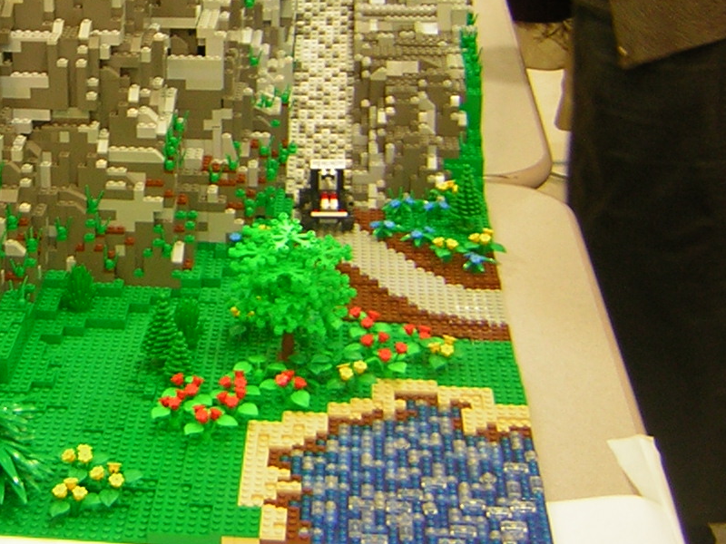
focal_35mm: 72
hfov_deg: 26.2
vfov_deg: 20.2
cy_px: 90
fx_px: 1510
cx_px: 82
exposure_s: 1/5.5
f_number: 2.6
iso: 50
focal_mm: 4.7
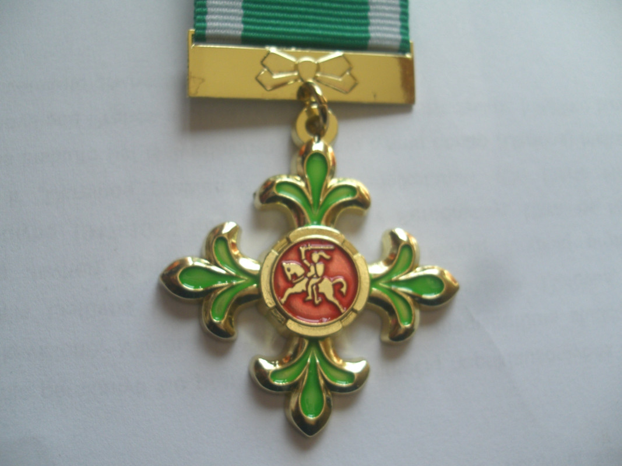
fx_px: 683
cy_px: 233
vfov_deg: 37.7
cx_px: 311
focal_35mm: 38
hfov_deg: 49.0
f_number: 3.1
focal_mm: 6.3
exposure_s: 1/200
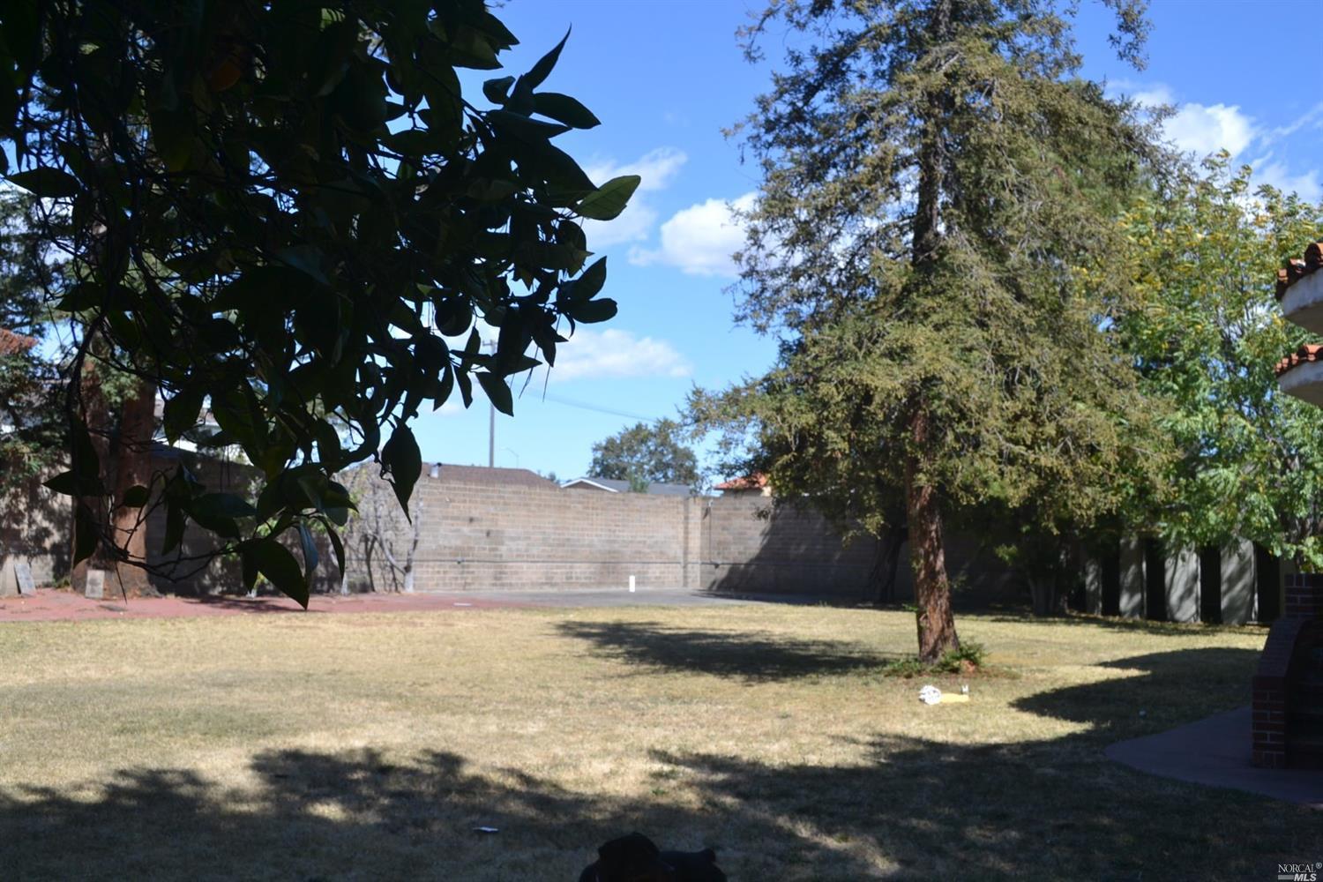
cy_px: 441
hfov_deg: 53.1
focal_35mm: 36
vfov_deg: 36.9
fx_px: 1323
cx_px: 662
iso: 100
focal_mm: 24
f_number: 7.1
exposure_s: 1/200
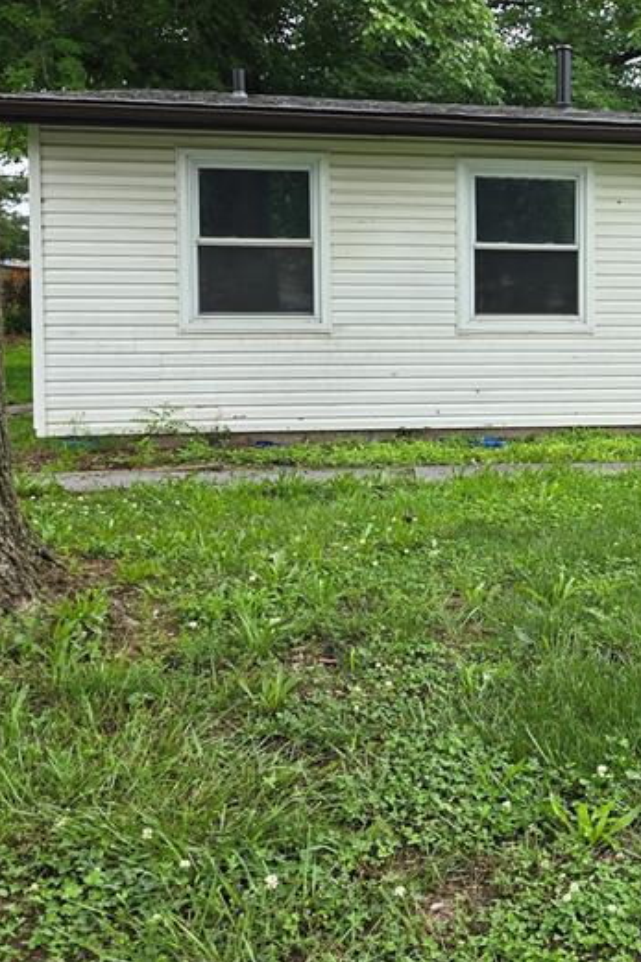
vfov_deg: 41.7
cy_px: 382
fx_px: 1256
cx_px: 632
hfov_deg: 27.1
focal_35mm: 47
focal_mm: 6.3
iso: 12
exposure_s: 1/180
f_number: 1.7
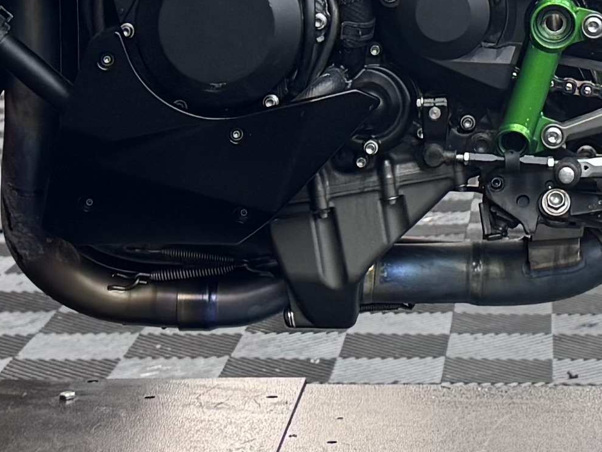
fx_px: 2400
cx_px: 515
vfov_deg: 10.5
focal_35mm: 138
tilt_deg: -3.0
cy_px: -127
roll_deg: -1.1
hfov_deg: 14.2
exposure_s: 1/120
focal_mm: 6.76
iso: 200
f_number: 1.78
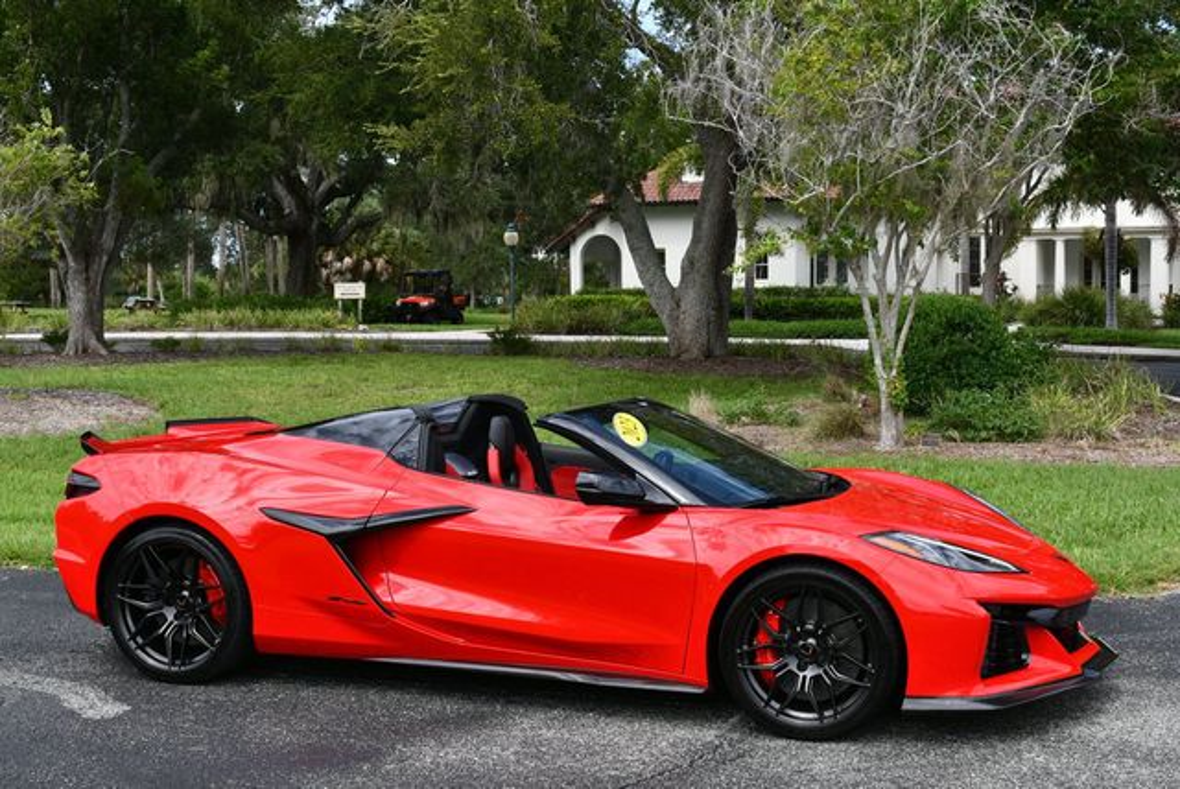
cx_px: 590
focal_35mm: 48
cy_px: 394
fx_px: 1575
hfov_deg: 41.1
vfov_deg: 28.1
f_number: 8
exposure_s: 1/250
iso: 160
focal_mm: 24
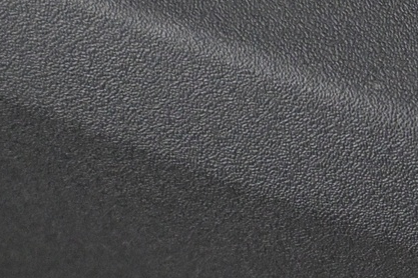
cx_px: 776
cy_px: -12
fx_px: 1555
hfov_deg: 13.6
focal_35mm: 134
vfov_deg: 10.1
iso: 4000
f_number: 4.2
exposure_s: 1/40
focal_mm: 23
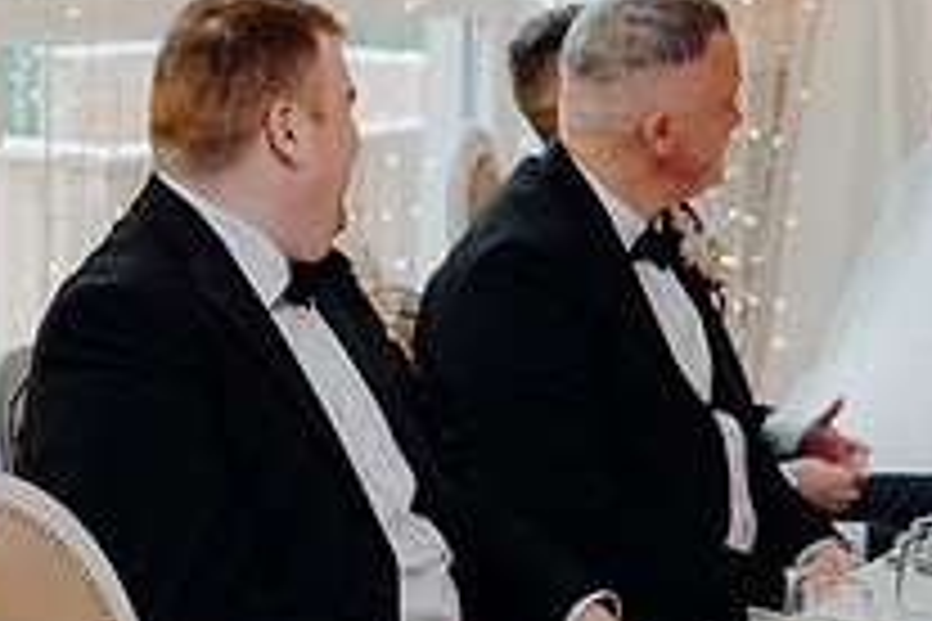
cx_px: 234
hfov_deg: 16.6
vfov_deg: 11.1
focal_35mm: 123
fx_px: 3184
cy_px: 335
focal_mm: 44
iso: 1250
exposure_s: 1/160
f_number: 3.5
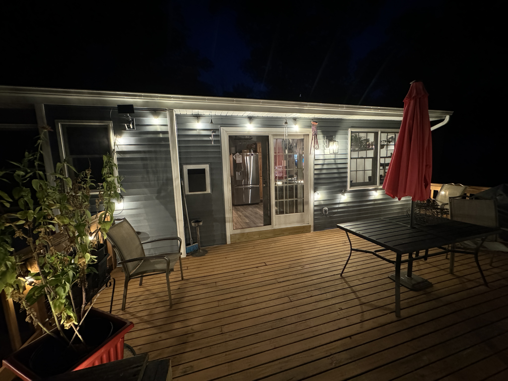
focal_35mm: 14
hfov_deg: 102.1
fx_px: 205
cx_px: 254
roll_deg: +1.8
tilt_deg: -7.0
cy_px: 190
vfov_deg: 85.7
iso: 1250
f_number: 2.2
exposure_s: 1/40
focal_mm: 2.22
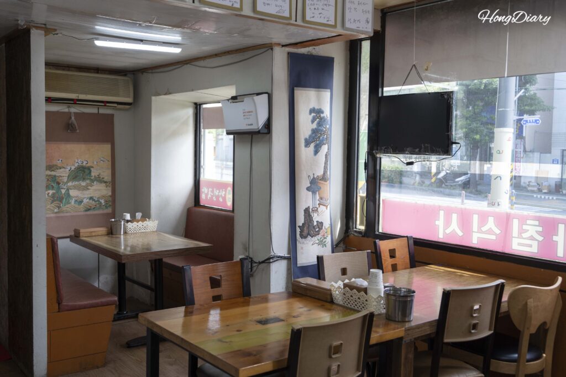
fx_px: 597
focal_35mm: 38
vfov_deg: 35.1
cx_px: 283
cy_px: 188
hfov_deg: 50.7
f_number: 5
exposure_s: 1/60
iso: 250
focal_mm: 38
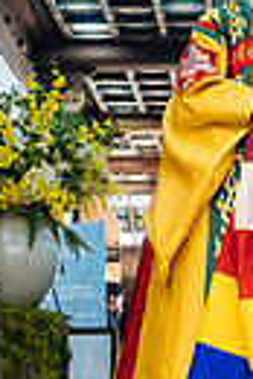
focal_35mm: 107
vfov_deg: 18.5
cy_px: -12
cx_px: 276
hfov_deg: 12.6
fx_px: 1125
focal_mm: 20.6
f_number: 3.2
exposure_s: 1/125
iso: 1600
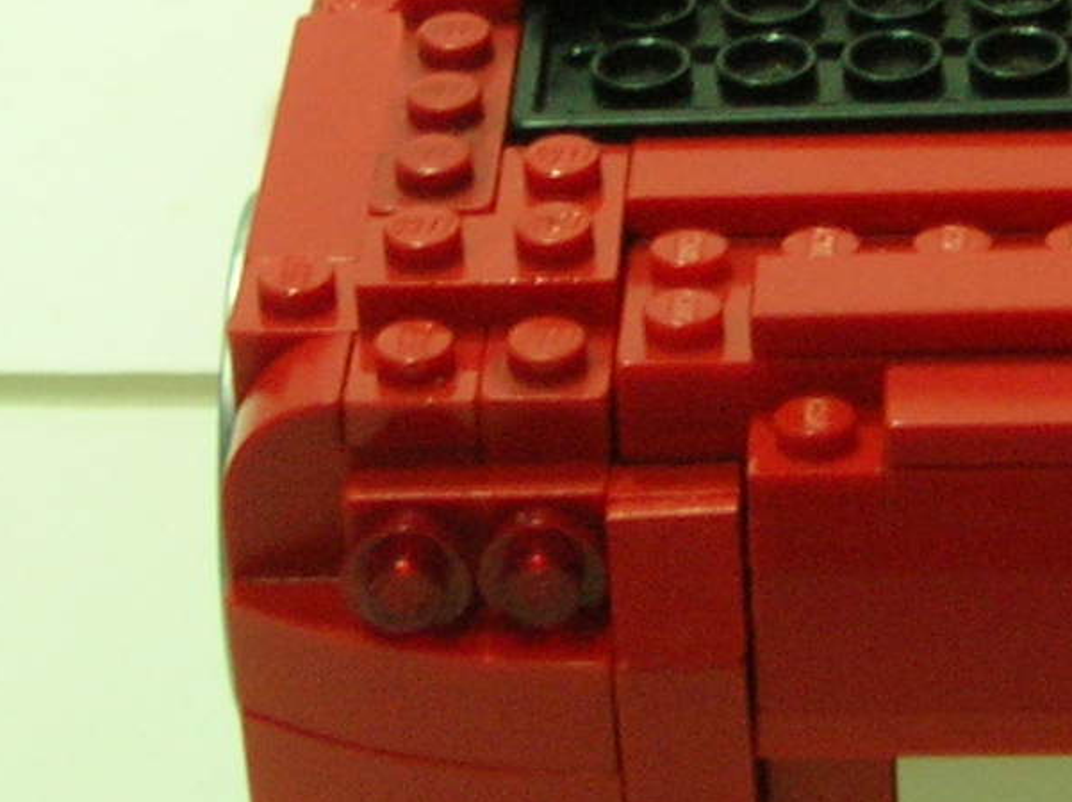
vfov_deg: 8.4
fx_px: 5416
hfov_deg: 11.2
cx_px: 974
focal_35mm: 175
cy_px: 25
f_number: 3.2
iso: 111
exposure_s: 1/3.6
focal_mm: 7.7
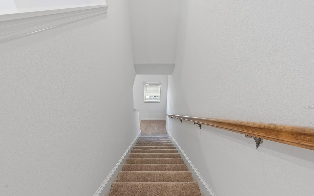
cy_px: 107
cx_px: 160
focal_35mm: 19
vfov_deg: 62.1
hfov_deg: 88.0
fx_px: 163
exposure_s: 1/5
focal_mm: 18
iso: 400
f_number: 8
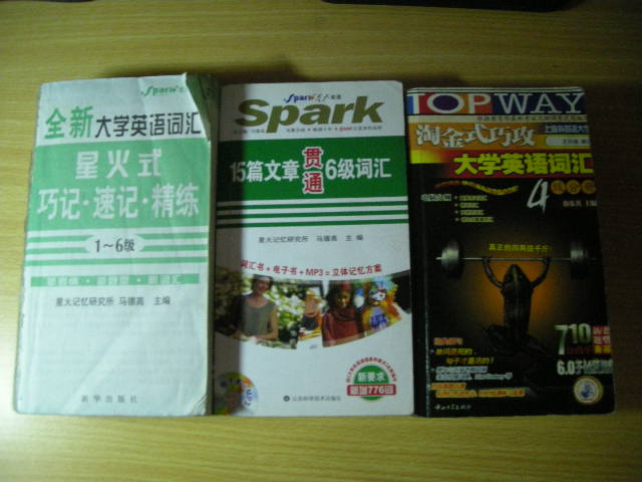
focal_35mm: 35
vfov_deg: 40.7
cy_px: 241
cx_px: 321
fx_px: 649
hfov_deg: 52.6
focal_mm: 5.7
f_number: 2.8
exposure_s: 1/26.3
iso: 400
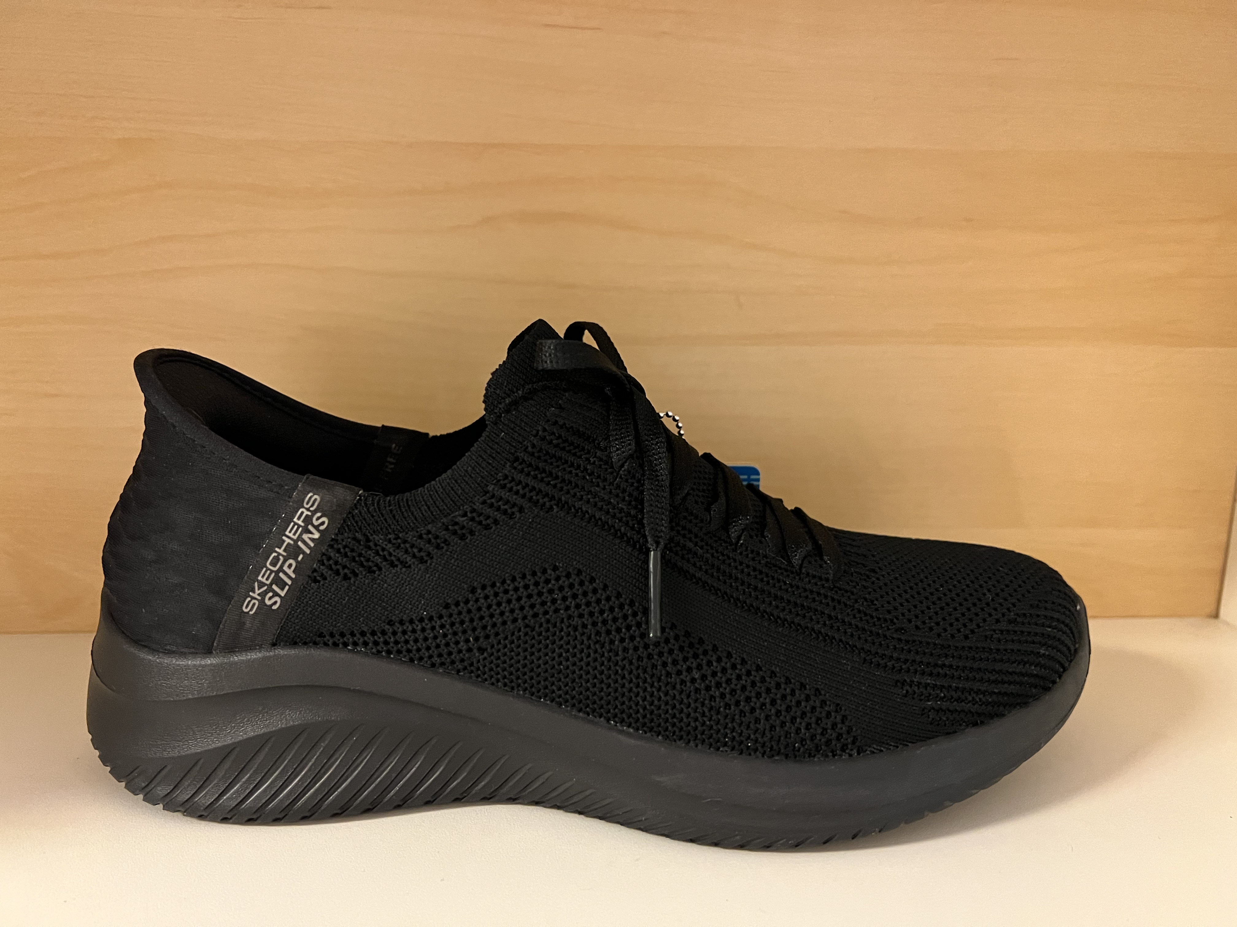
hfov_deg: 67.3
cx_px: 618
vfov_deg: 53.1
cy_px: 464
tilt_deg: -11.8
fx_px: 929
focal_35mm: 26
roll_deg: +0.0
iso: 500
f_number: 1.5
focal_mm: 5.7
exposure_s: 1/50
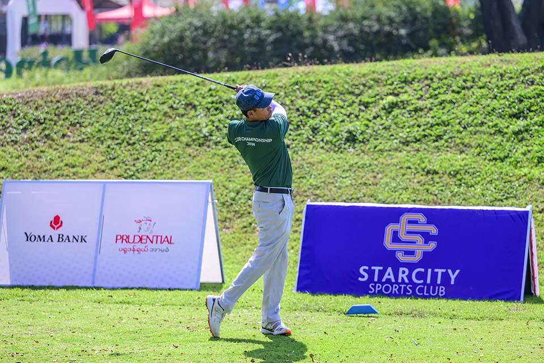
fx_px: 2040
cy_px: 182
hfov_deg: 15.2
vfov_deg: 10.2
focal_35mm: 135
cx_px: 272
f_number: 2.8
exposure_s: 1/10000
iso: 560
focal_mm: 135
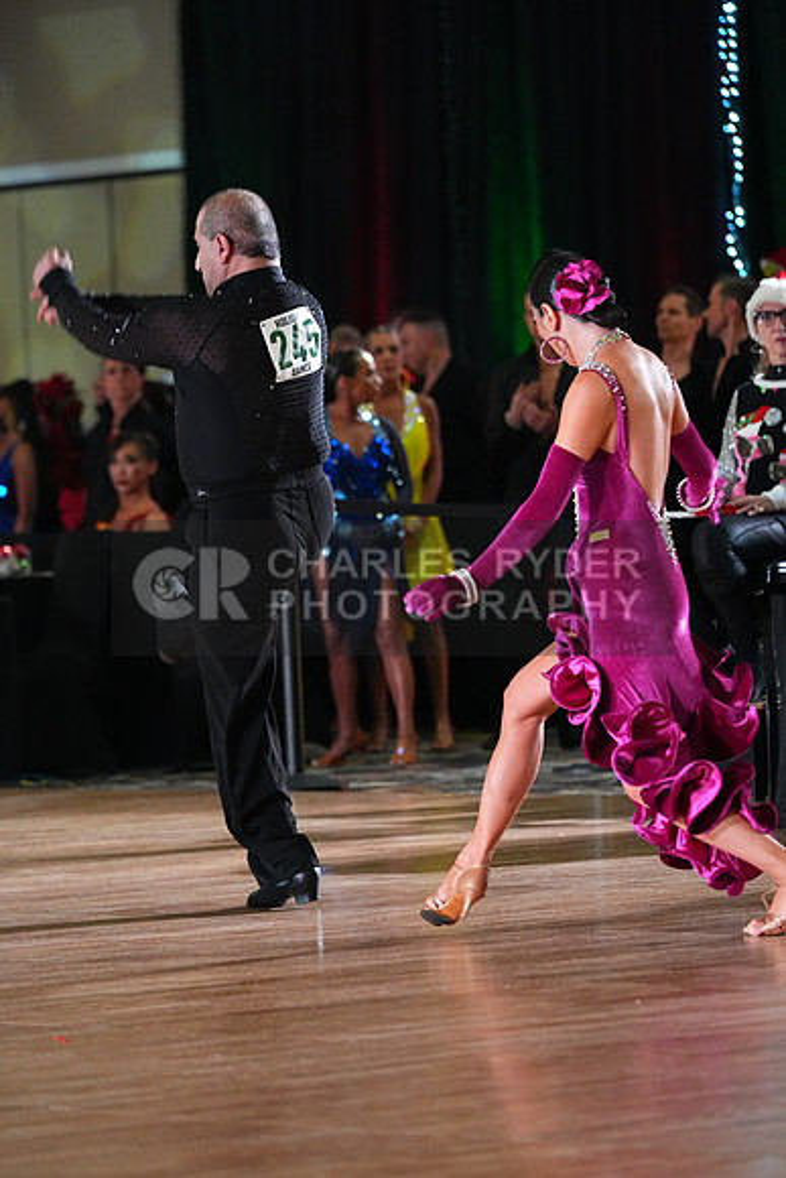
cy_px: 589
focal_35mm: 200
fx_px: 6546
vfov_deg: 10.3
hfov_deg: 6.9
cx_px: 393
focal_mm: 200
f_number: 4.5
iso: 8000
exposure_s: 1/400
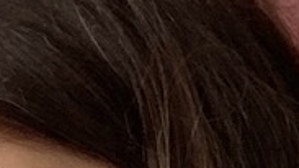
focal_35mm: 304
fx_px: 2411
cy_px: 1000
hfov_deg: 7.1
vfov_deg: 3.5
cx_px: 20
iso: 80
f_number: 2.2
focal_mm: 2.87
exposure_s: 1/81
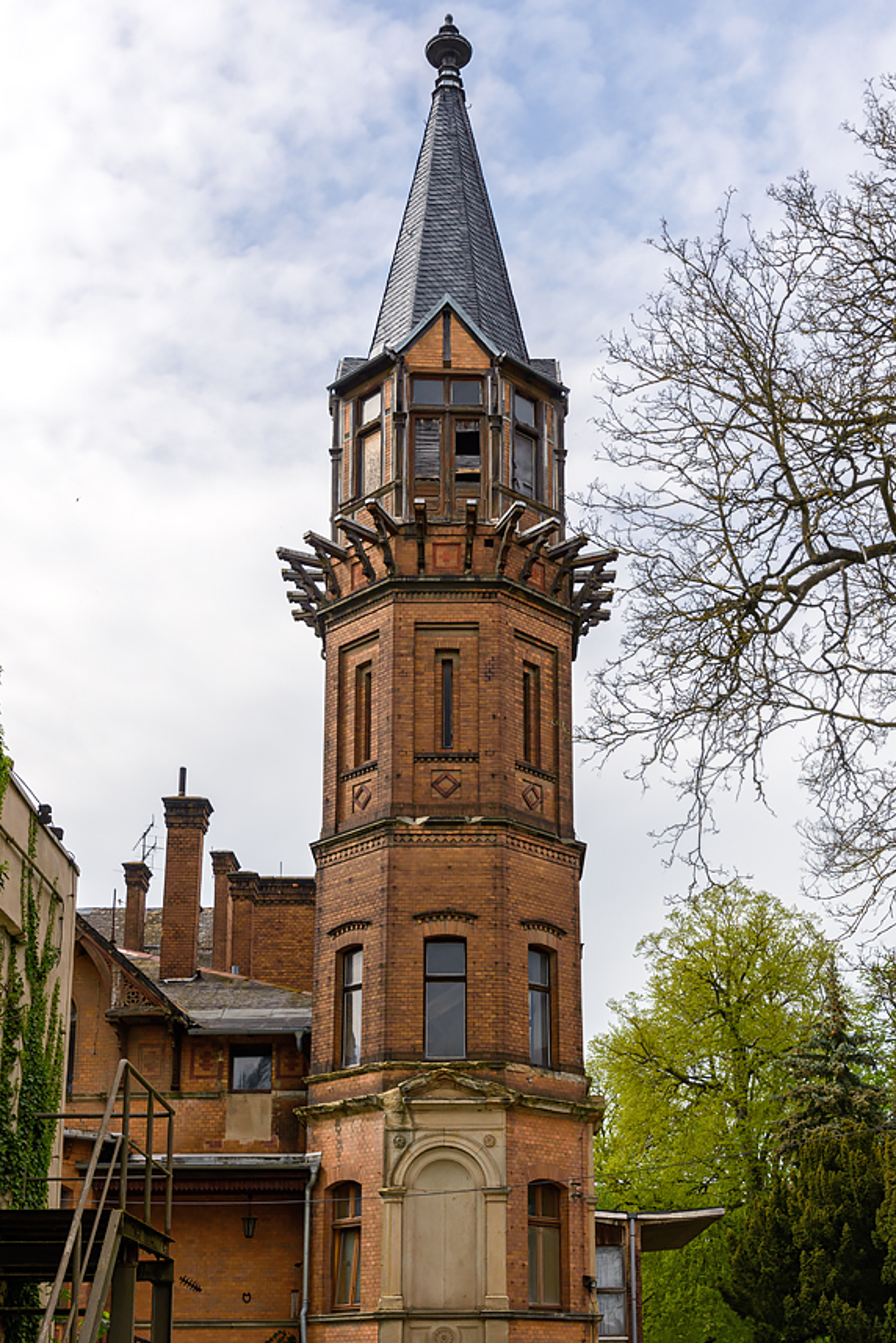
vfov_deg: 46.3
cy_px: 762
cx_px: 444
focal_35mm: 42
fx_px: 1567
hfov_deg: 31.9
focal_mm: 24
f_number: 6.3
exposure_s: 1/1000
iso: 200
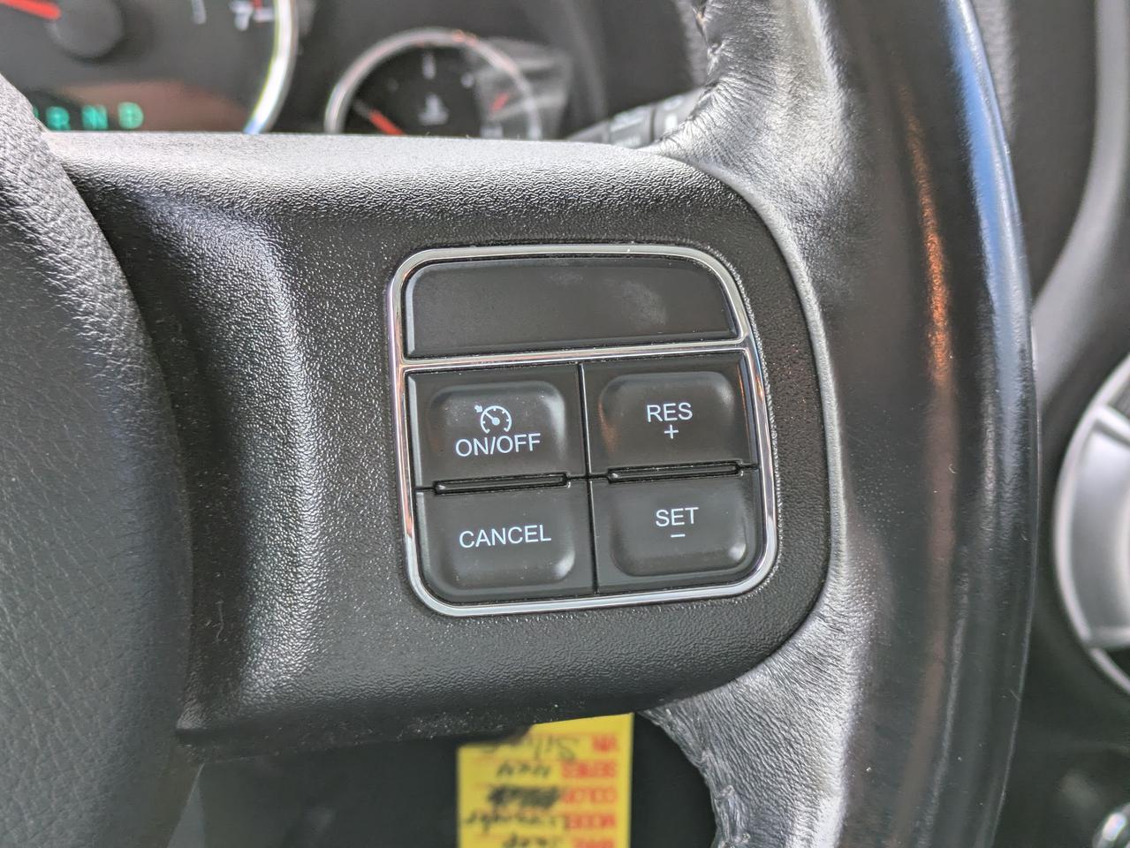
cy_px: 424
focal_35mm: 51
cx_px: 565
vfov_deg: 28.6
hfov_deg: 37.5
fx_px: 1665
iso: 68
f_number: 1.89
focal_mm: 5.43
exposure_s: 1/161
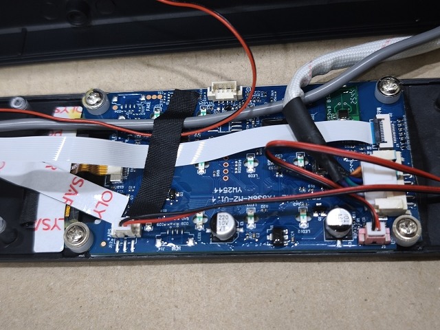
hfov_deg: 43.9
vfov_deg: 33.6
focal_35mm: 43
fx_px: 547
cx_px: 220
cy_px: 165
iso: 400
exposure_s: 1/60
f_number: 1.6
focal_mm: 6.57
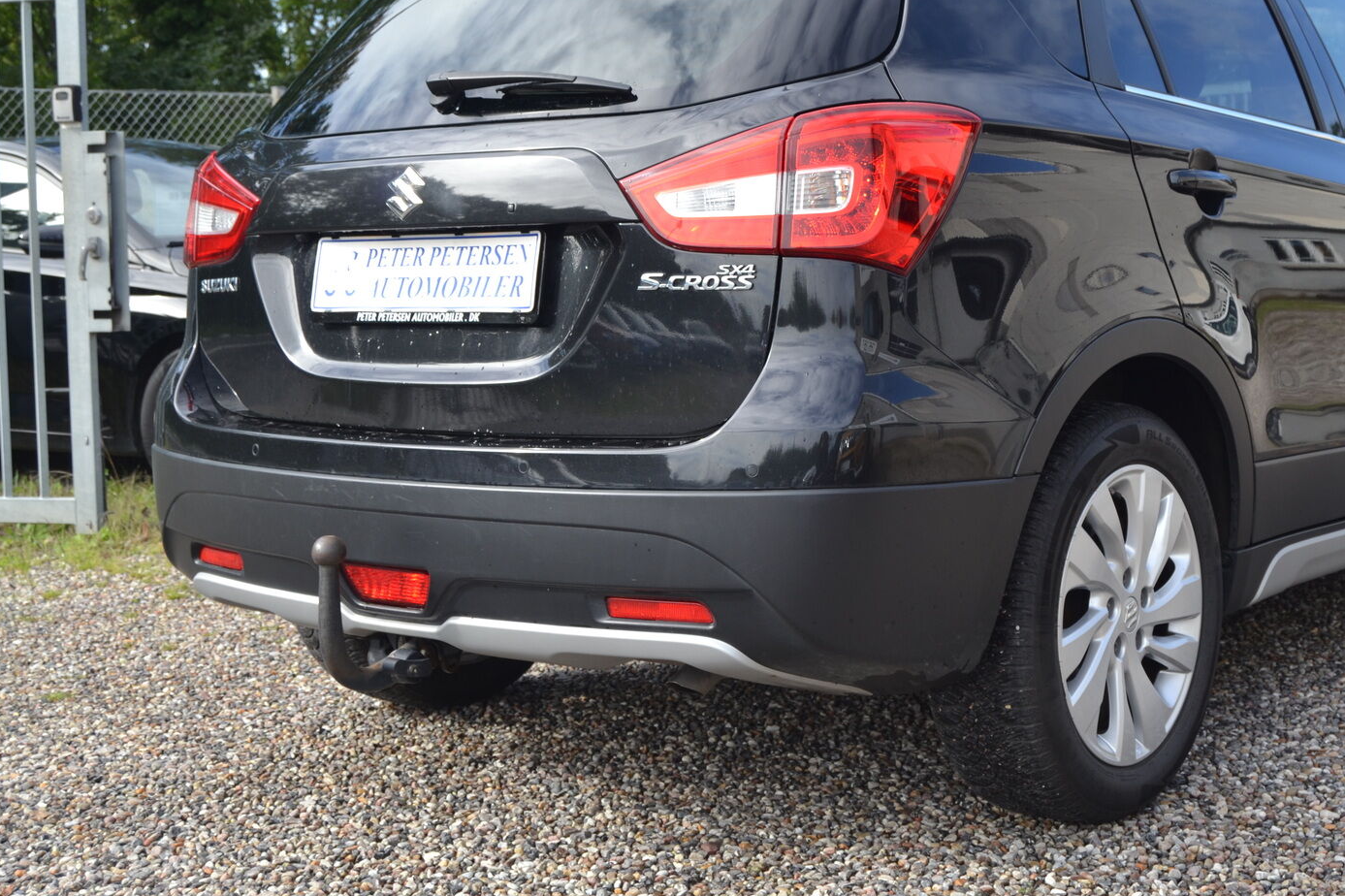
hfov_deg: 36.6
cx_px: 881
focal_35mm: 54
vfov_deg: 24.9
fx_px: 2017
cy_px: 316
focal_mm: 26
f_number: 6.3
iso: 100
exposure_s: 1/160
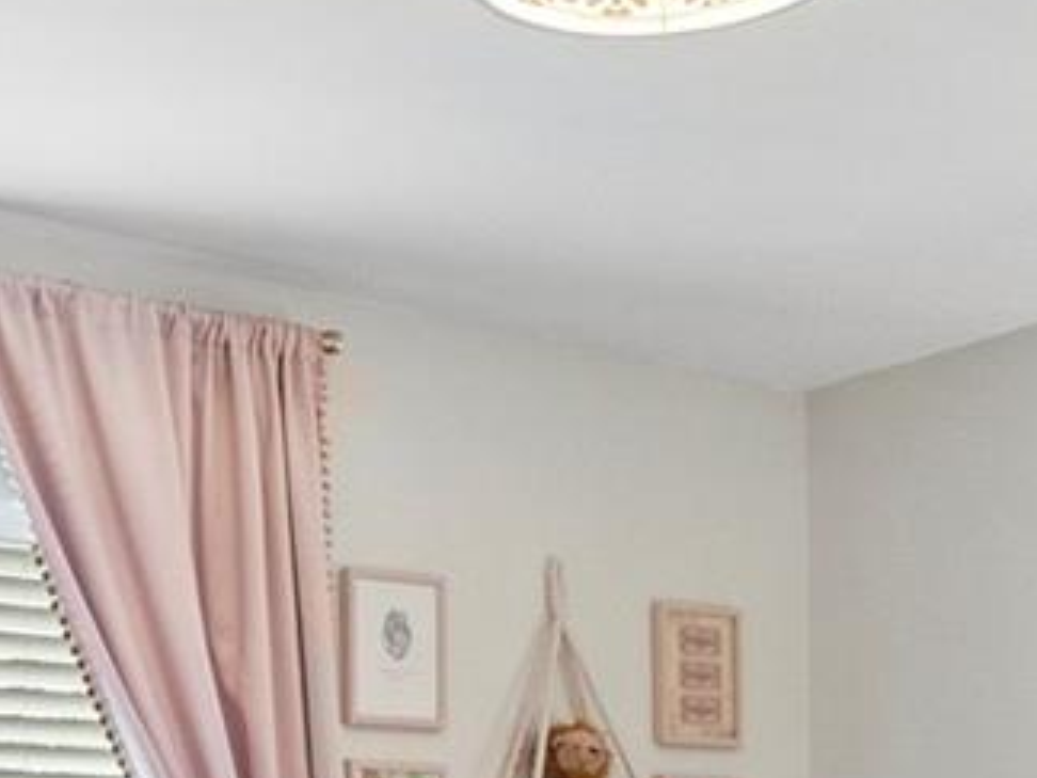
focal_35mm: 78
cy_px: 999
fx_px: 2348
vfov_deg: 17.7
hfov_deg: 24.3
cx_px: 147
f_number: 9
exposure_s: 1/13
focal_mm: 16.5
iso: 2000
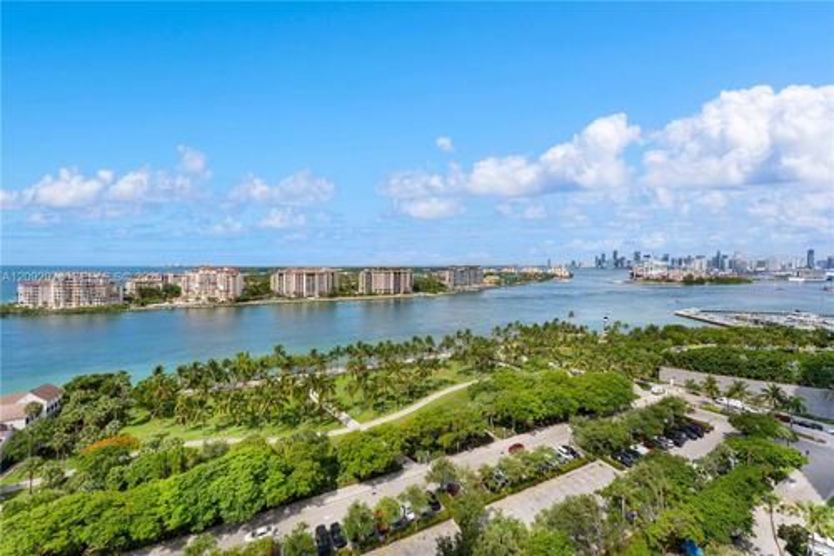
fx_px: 324
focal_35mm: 14
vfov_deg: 81.2
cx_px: 417
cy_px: 278
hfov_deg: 104.3
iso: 320
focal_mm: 14
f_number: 11
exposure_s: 1/500
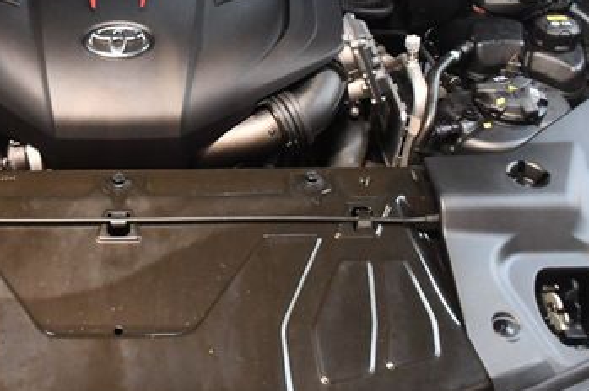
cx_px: 115
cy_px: 123
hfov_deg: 35.1
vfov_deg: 24.4
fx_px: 899
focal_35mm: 55
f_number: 3.5
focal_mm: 20
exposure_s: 1/60
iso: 4500
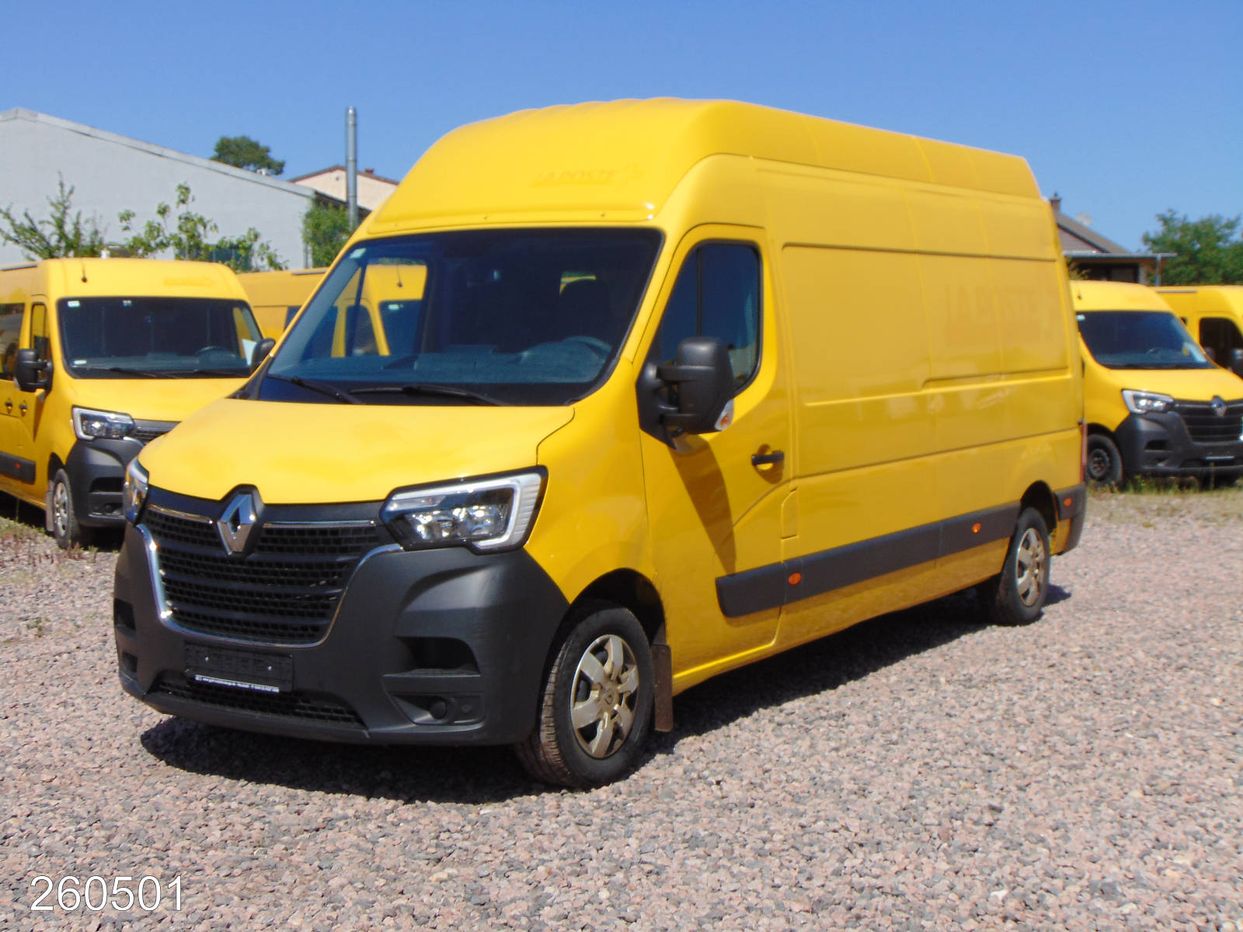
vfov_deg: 29.1
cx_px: 622
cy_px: 466
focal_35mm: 50
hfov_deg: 38.2
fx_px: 1795
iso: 80
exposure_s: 1/250
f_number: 9
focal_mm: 9
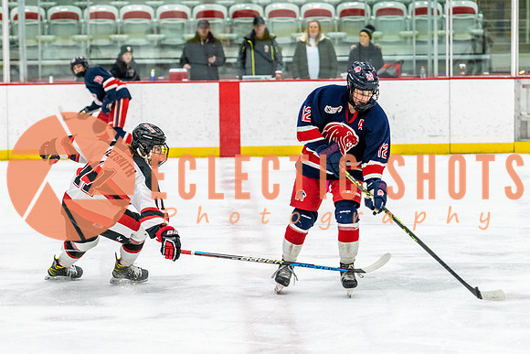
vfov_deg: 9.5
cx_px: 302
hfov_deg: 14.2
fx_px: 2125
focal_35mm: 144
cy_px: 201
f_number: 2.8
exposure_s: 1/640
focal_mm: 105
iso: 2200
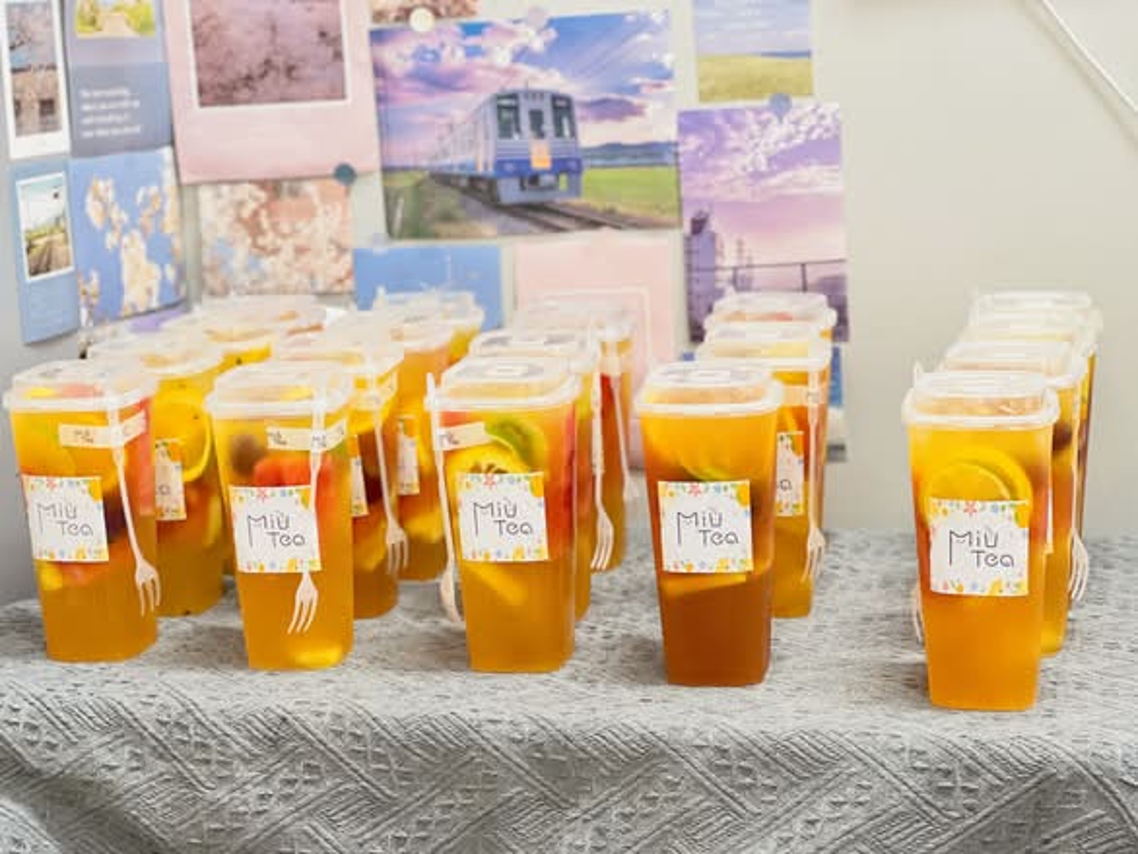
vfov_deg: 19.2
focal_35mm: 77
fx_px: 2532
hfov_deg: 25.3
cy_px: 427
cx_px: 569
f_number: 2.8
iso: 320
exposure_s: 1/40
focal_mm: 9
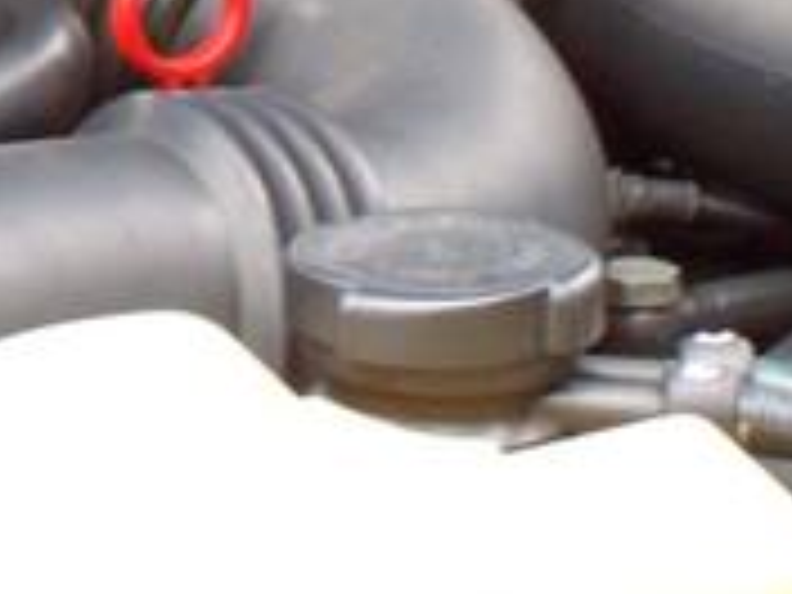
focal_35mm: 530
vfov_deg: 2.8
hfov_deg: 3.7
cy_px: -468
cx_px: -27
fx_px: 12126
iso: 140
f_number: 4.8
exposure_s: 1/60
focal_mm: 25.1
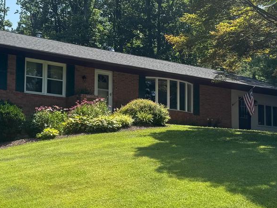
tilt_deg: +5.0
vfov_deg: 24.7
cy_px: 126
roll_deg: -0.3
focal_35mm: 59
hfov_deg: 32.4
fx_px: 472
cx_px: 87
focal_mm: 6.76
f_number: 1.78
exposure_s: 1/1980
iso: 80
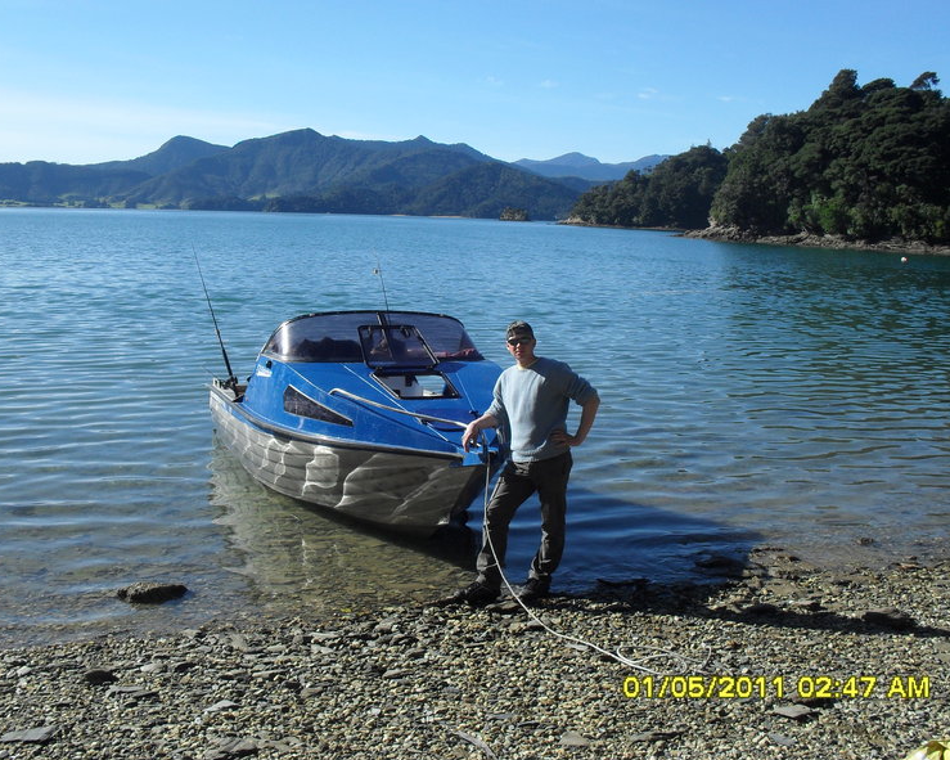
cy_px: 375
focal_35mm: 37
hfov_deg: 49.1
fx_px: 1040
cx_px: 459
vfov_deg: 40.1
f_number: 8.4
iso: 100
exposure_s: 1/180
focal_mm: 6.3
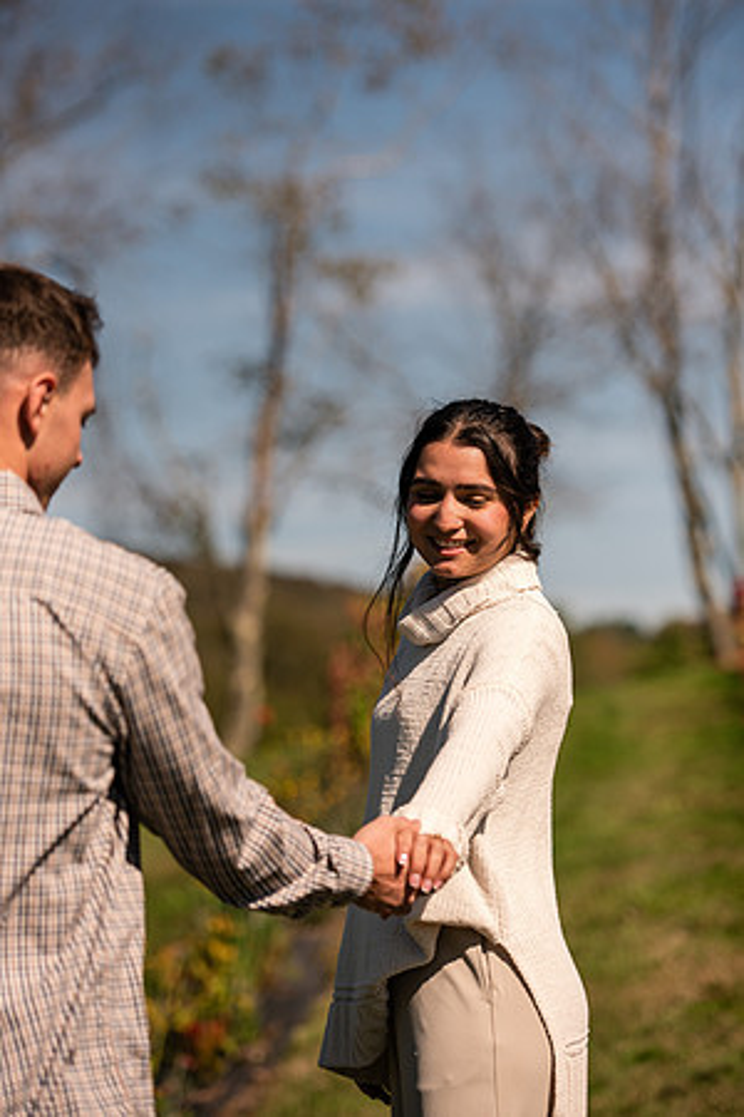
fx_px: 3596
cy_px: 558
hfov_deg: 11.8
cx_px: 372
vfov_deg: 17.6
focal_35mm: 116
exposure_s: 1/4000
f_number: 3.2
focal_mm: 116
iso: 100
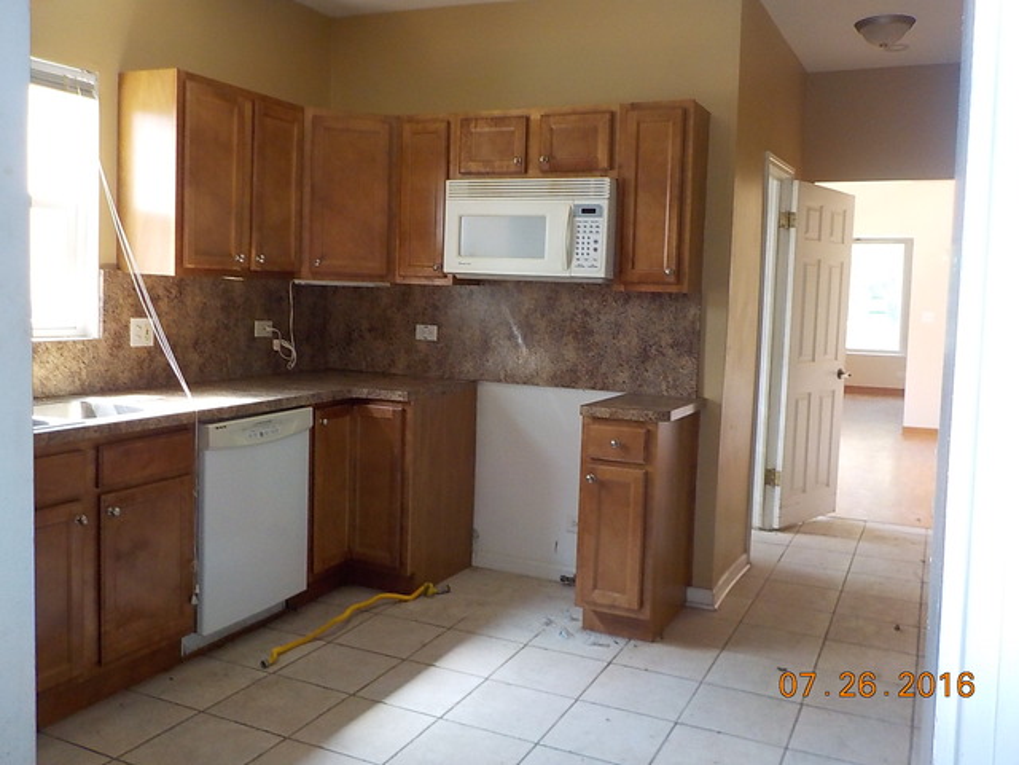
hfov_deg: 60.0
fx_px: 883
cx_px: 510
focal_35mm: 30
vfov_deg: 46.8
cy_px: 382
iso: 280
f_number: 3.3
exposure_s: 1/30
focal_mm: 4.1
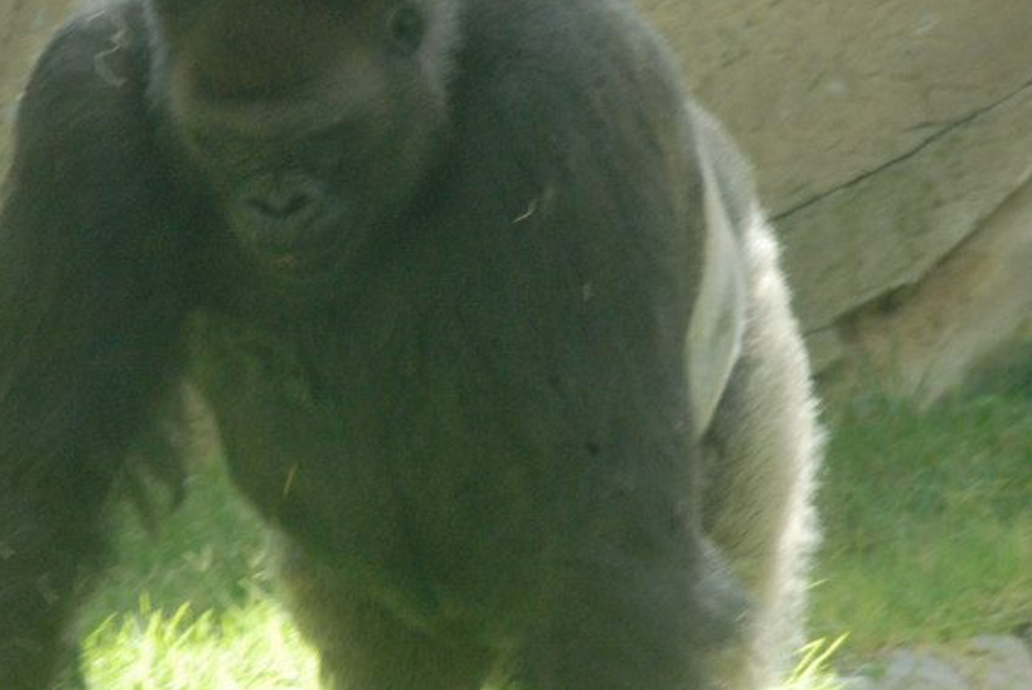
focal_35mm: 635
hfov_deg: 3.2
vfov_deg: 2.2
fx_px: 18217
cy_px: 290
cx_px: 413
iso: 1600
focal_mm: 300
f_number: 16
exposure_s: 1/90
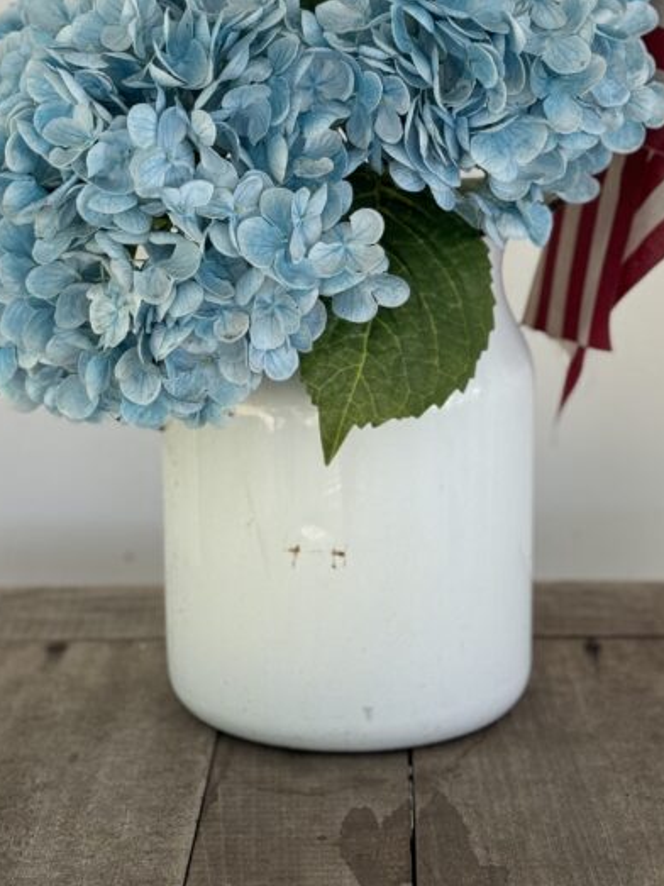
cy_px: 268
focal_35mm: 94
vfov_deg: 20.8
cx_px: 356
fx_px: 2405
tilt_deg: -8.9
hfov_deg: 15.7
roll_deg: +0.5
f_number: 1.78
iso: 64
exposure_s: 1/259
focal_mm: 6.76
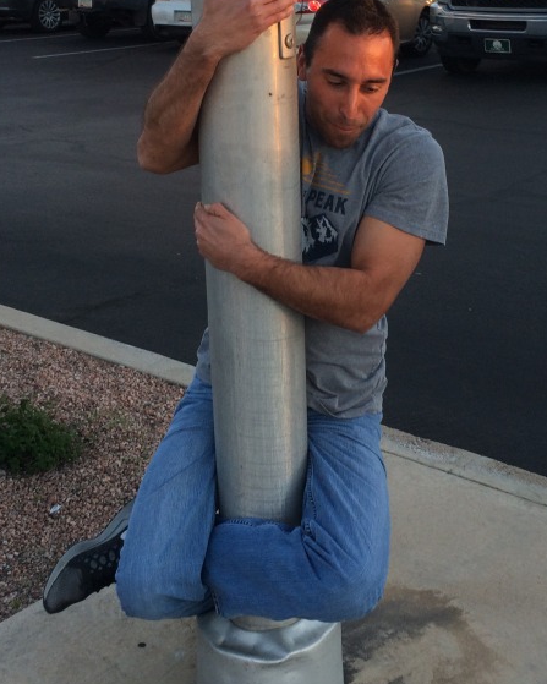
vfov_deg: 34.6
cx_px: 262
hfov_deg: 28.1
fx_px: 1093
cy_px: 267
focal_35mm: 54
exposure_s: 1/120
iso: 40
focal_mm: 4.15
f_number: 2.2
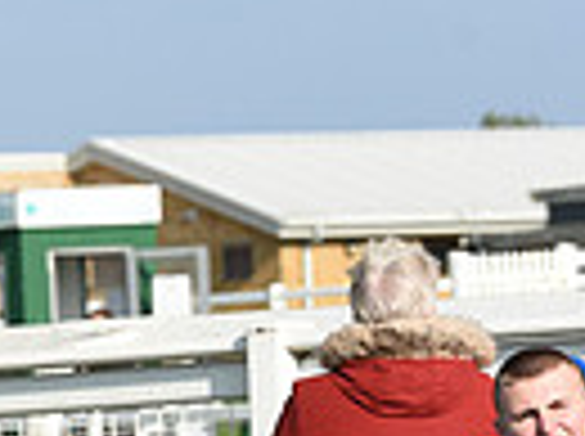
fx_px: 7388
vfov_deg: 3.4
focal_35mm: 438
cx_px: -648
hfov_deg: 4.5
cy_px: 569
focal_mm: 102
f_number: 6.3
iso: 640
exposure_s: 1/2500
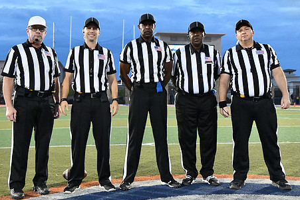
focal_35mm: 45
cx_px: 144
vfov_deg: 29.9
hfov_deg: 43.6
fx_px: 375
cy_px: 87
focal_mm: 35
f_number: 3.2
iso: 14400
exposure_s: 1/2500
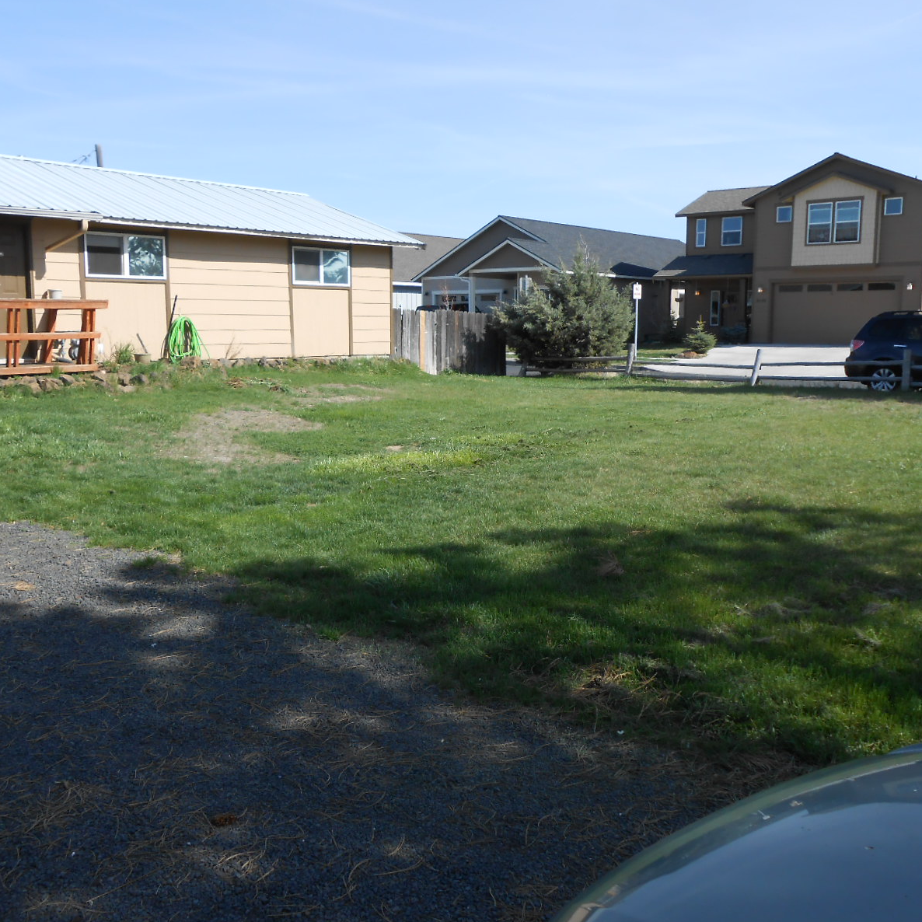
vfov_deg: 52.5
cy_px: 458
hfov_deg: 52.5
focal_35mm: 31
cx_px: 446
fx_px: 934
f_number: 3.5
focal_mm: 4.6
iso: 80
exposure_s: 1/640
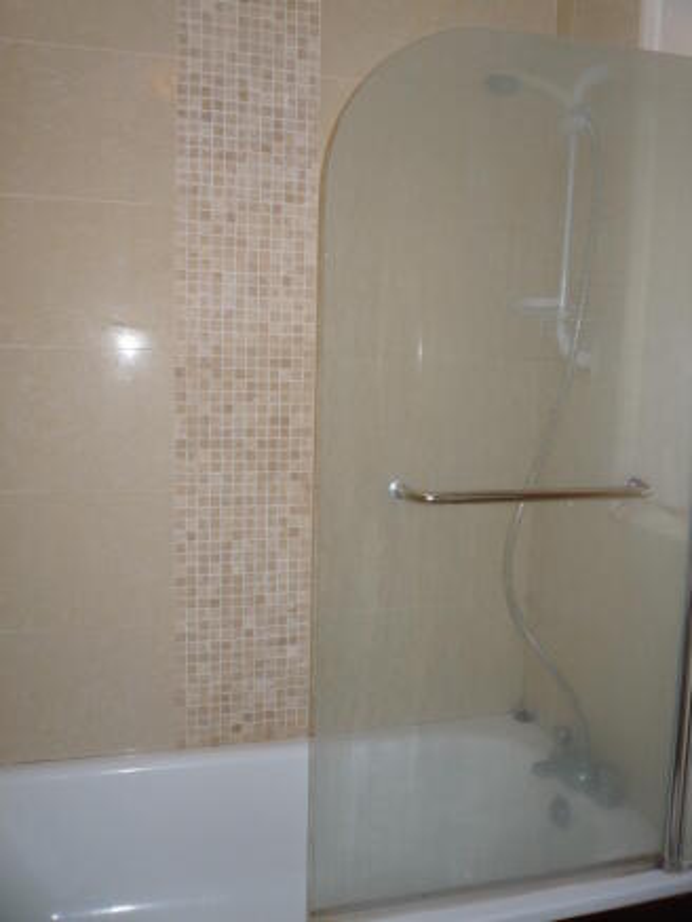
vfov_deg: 60.0
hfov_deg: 46.8
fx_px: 799
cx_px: 346
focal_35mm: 30
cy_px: 461
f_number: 3.3
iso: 100
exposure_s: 1/30
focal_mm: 5.2
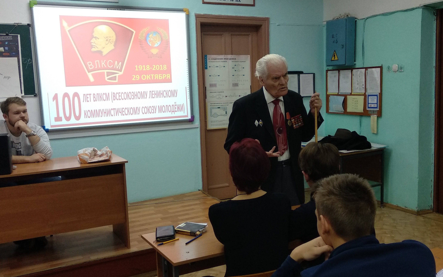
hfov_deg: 52.7
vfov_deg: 34.4
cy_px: 143
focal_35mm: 37
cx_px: 222
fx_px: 447
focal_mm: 3.81
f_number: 2.2
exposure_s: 1/50
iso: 320
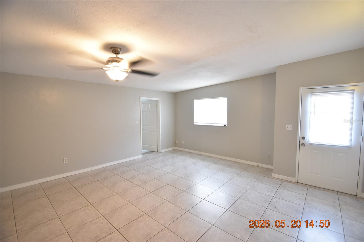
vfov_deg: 77.3
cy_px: 121
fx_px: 152
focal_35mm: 15
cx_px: 182
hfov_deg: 100.4
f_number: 3.5
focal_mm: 10
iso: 800
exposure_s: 1/30
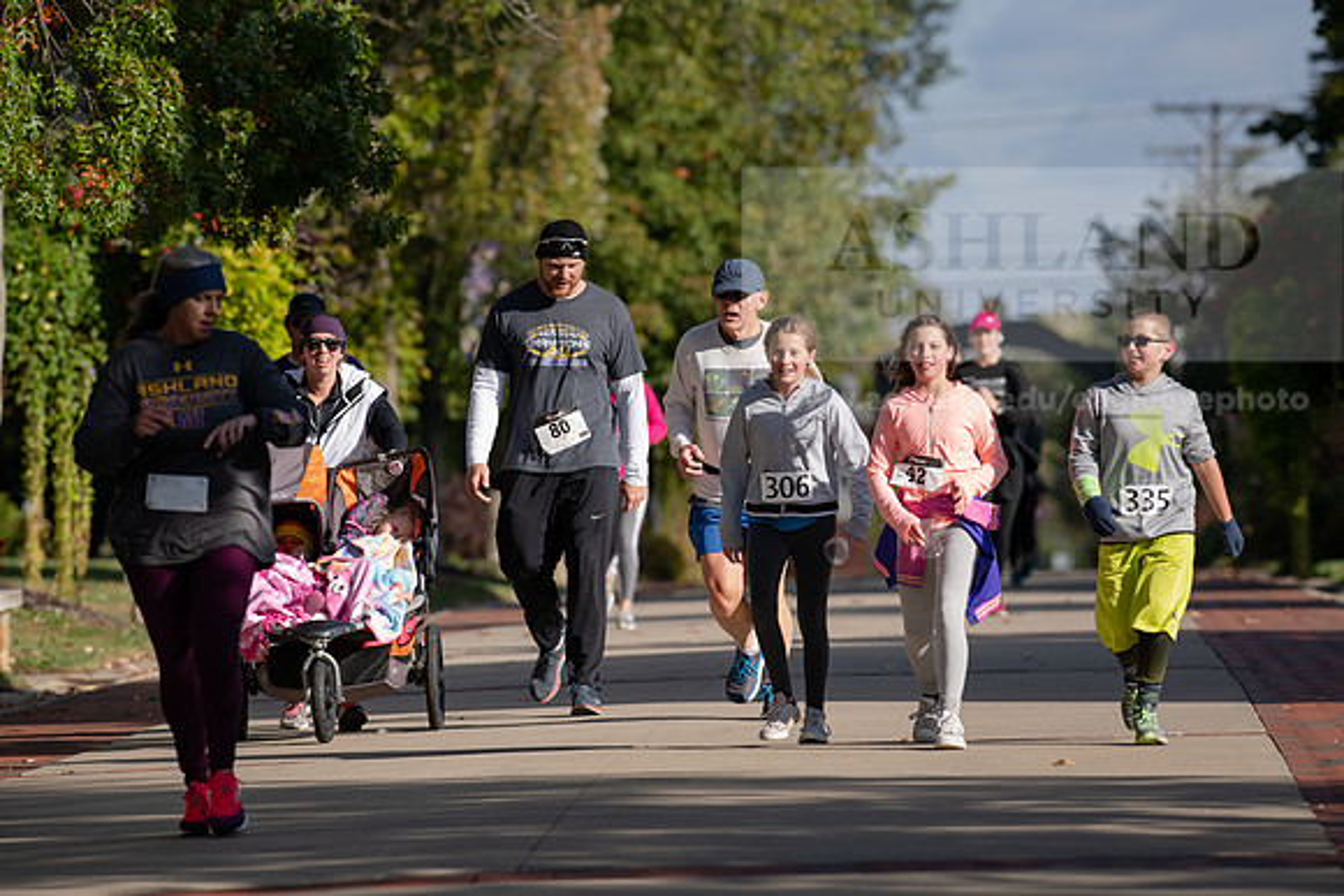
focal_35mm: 300
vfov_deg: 4.6
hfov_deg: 6.9
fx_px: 11202
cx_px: 672
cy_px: 448
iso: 200
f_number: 5.6
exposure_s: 1/800
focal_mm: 300
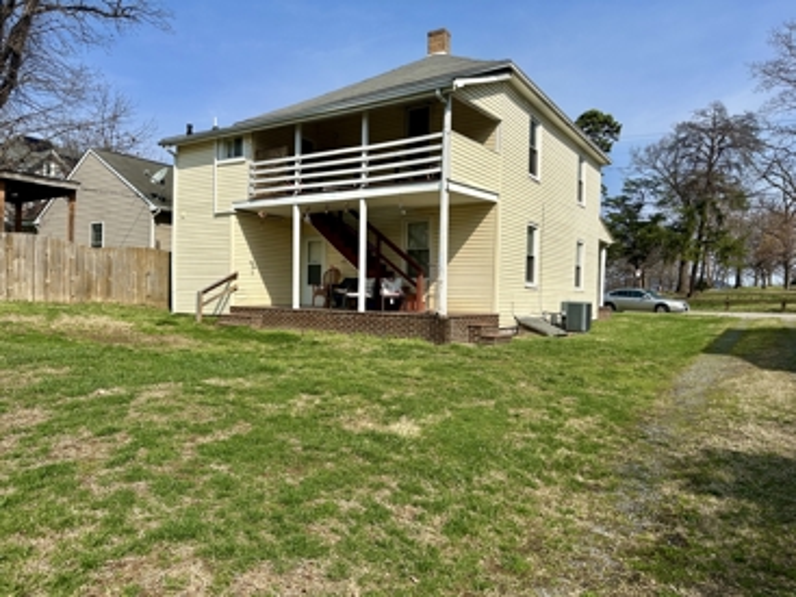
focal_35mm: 24
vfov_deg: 56.8
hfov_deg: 71.6
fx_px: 552
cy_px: 298
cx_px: 398
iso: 80
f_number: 1.78
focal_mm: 6.86
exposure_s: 1/6211
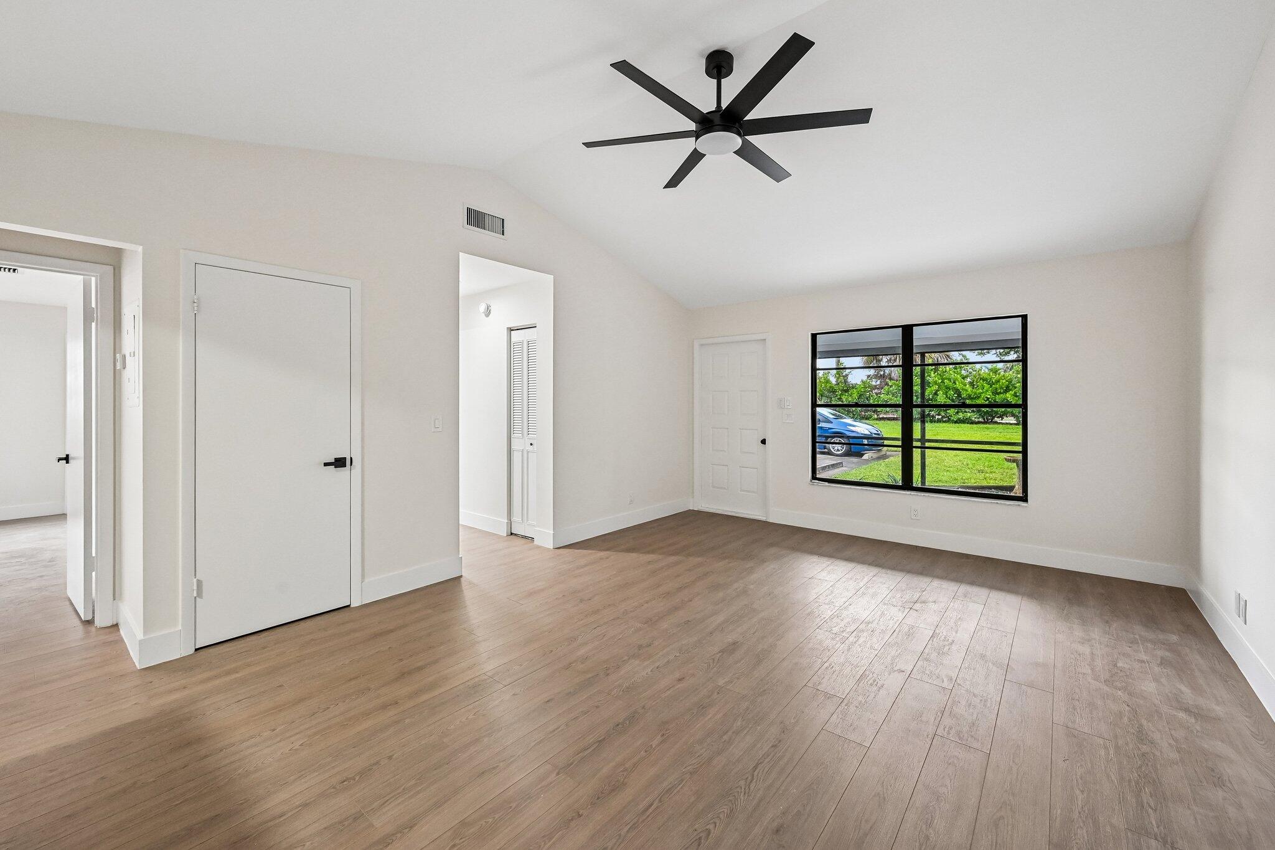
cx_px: 638
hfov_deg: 104.3
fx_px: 496
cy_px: 425
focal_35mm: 14
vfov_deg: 81.2
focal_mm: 14
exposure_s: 1/80
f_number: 8
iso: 2500
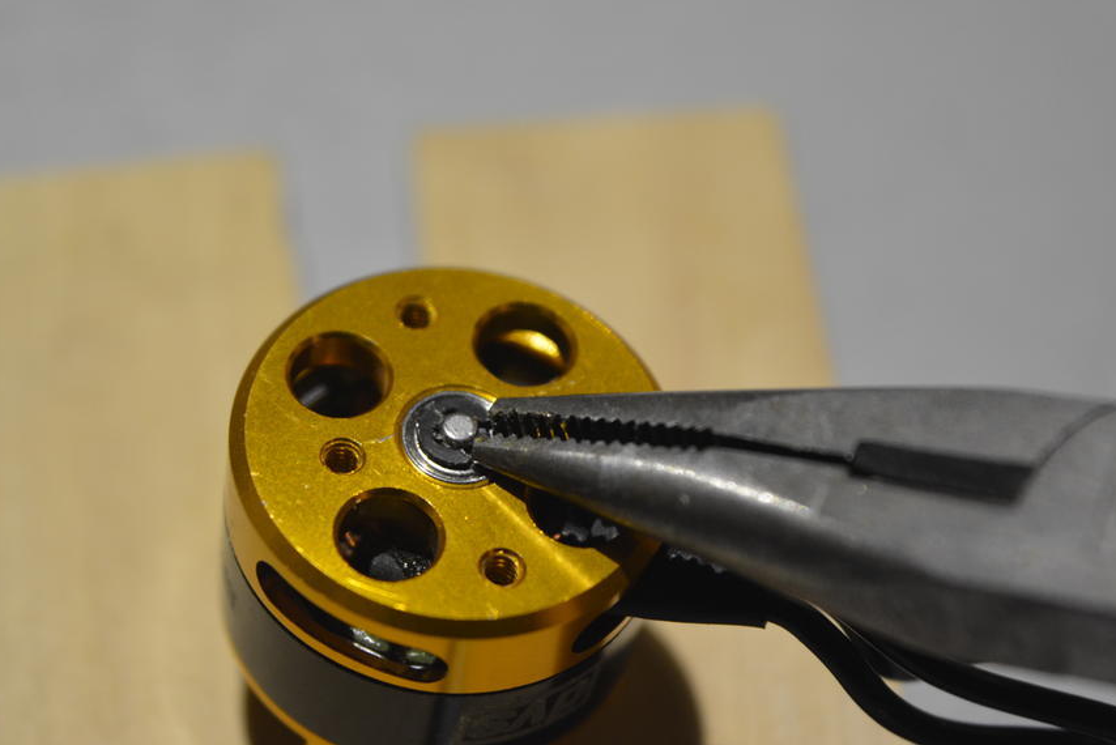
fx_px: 2995
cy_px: 419
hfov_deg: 21.1
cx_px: 491
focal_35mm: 97
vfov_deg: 14.2
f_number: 5.6
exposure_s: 1/60
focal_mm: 55
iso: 800
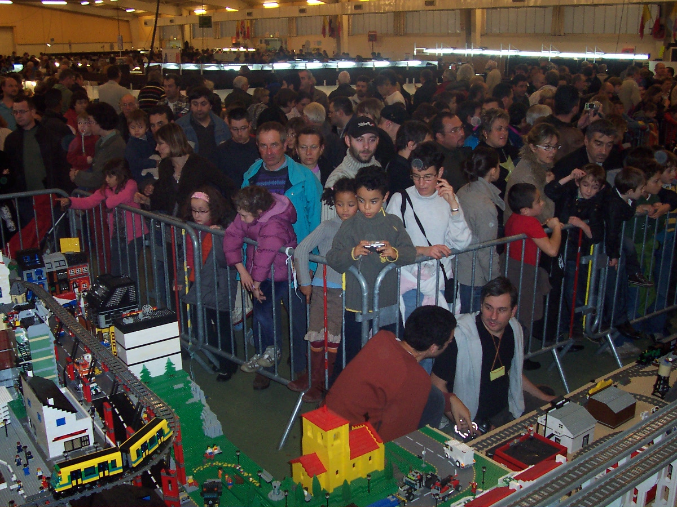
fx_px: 724
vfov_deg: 38.7
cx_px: 338
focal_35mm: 37
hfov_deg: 50.1
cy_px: 254
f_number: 2.8
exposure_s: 1/60
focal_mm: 5.6
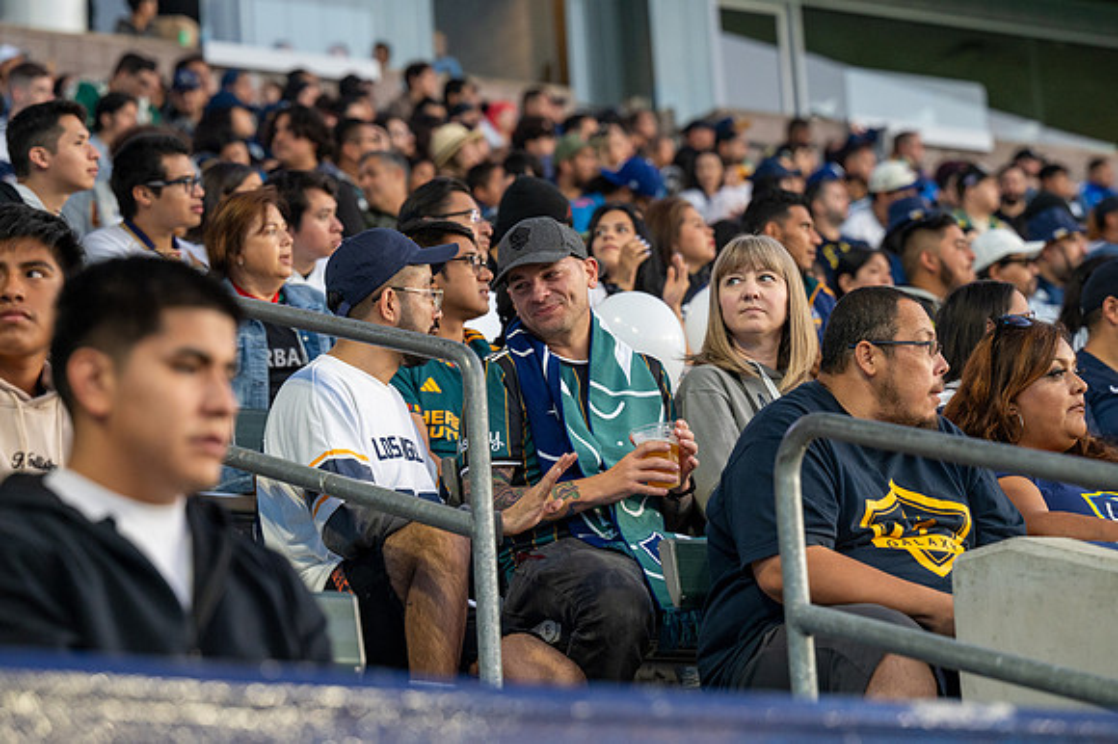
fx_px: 3781
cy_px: 332
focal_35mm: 122
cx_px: 559
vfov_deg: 11.2
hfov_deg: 16.8
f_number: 3.5
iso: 2200
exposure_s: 1/320
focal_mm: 110
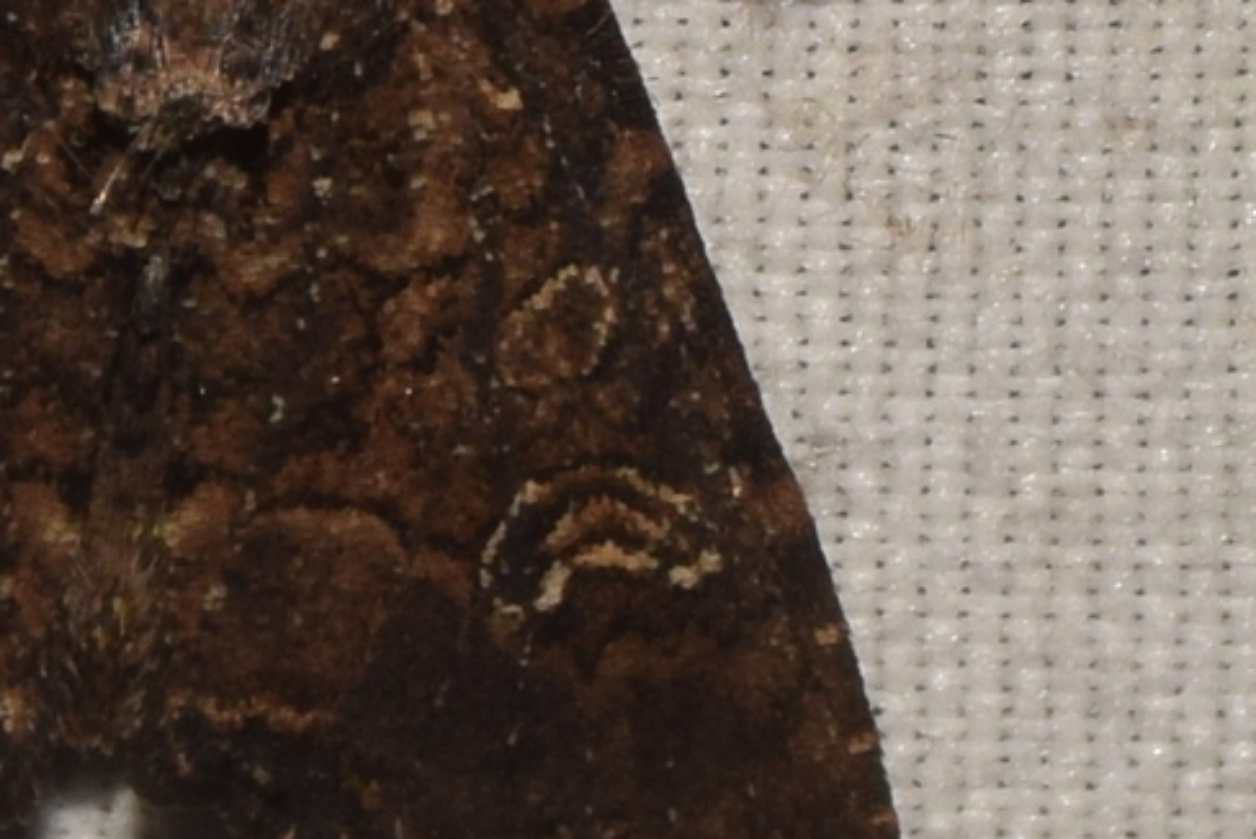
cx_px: 179
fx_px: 14382
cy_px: 268
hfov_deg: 5.0
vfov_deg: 3.3
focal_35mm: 412
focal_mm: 140
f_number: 14
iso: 200
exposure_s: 1/160
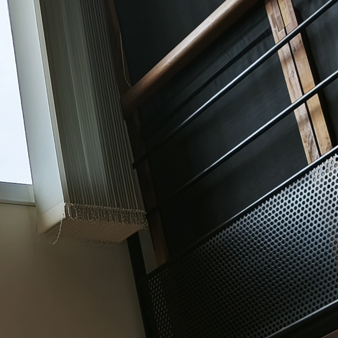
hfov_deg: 13.4
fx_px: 1293
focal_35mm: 117
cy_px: 343
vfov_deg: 14.6
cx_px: -269
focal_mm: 5.35
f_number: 1.7
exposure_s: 1/100
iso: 160
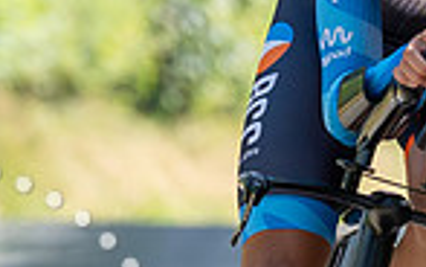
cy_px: 476
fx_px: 16539
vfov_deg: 0.9
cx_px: 399
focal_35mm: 1424
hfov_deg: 1.5
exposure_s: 1/1000
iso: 500
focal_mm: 163
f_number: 4
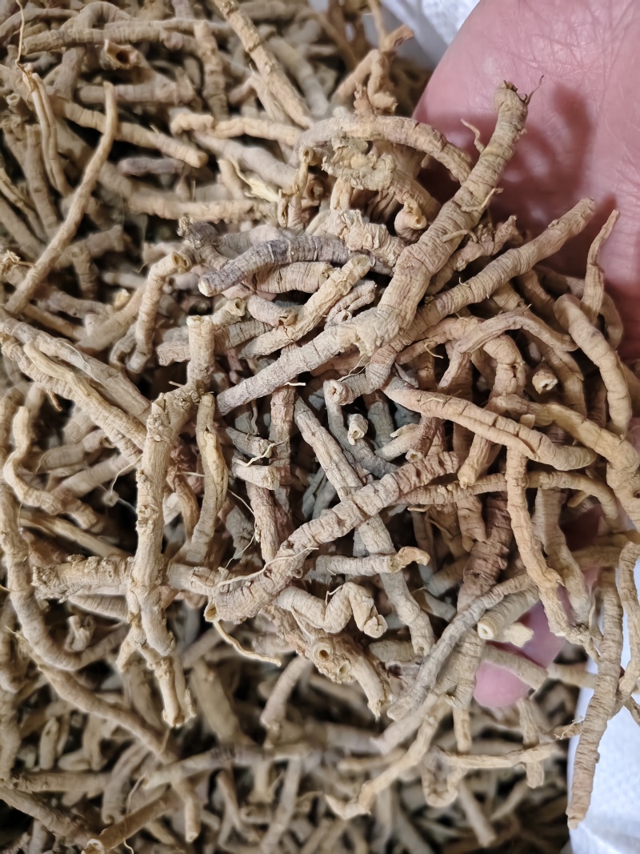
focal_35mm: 23
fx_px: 567
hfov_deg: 58.9
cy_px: 427
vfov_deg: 73.9
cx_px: 320
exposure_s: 1/150
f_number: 1.88
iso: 7585
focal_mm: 5.56
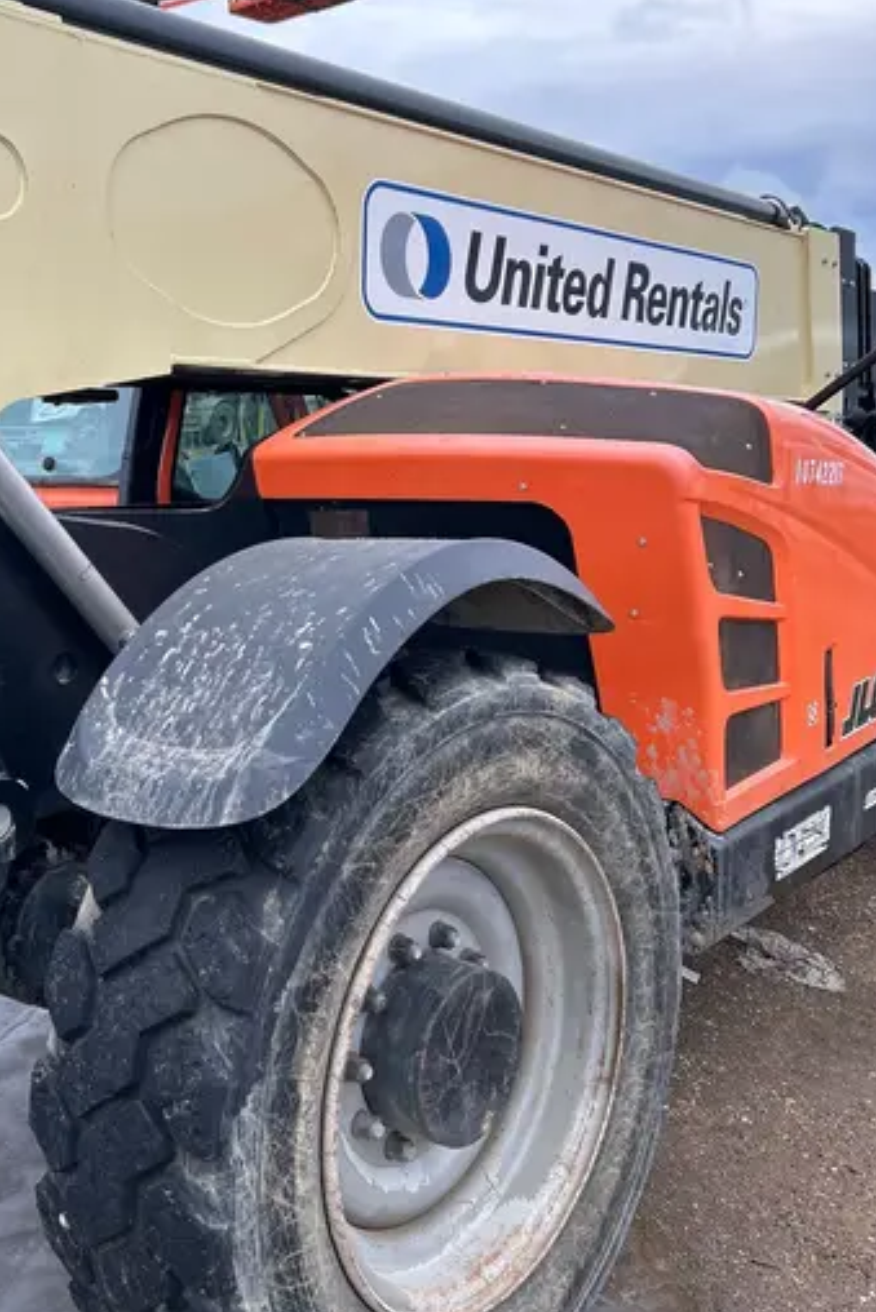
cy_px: 652
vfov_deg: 49.5
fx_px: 1422
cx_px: 209
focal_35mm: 39
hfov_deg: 33.5
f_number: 1.5
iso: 32
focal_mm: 5.7
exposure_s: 1/132
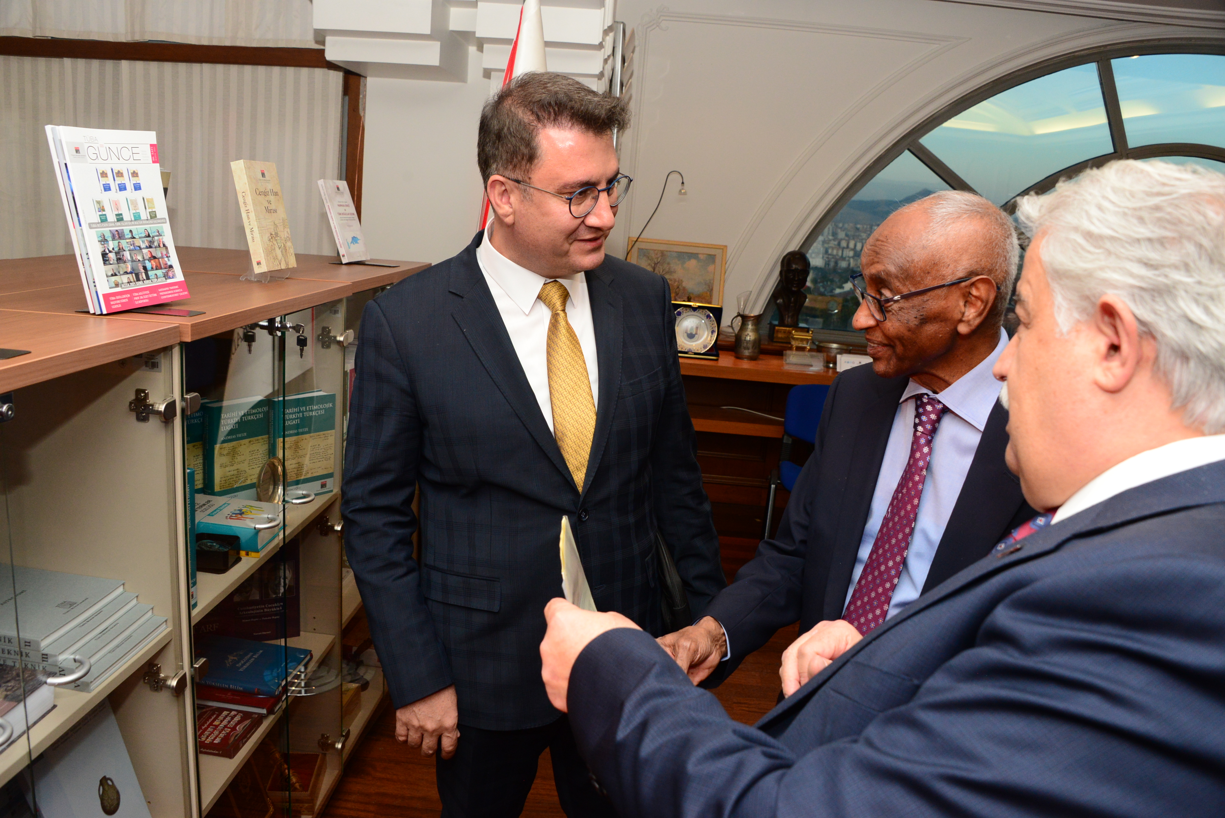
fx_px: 953
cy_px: 409
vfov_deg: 46.4
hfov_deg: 65.5
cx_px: 612
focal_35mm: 28
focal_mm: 28
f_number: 7.1
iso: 2000
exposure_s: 1/200
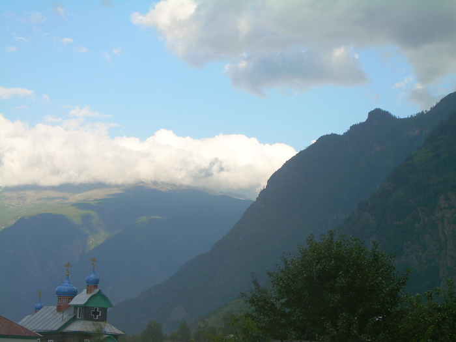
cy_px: 171
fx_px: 1344
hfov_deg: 19.3
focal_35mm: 102
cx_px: 228
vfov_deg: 14.5
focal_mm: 17.5
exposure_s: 1/210
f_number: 4.6
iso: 50
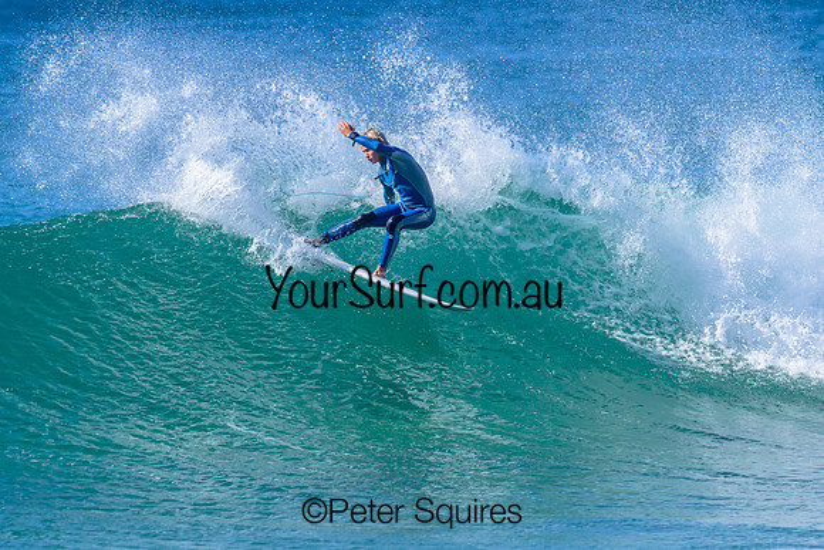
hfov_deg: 2.8
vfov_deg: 1.9
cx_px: 402
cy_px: 255
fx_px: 16777
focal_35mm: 733
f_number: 11
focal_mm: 560
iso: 800
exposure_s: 1/2000
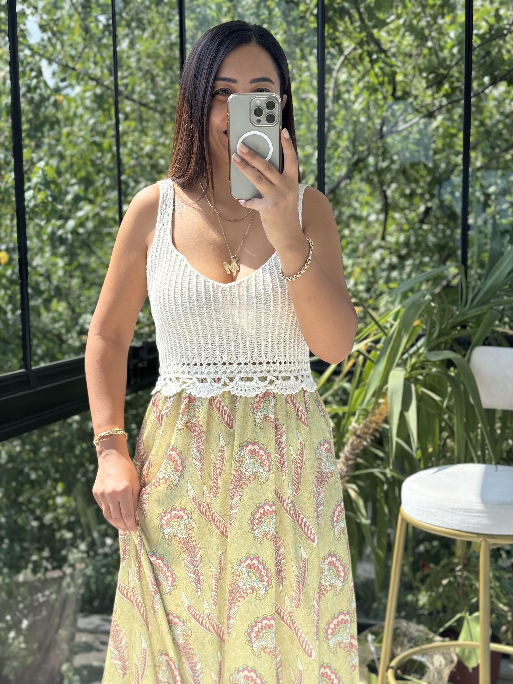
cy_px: 342
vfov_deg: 39.7
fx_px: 948
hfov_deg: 30.3
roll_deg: +0.5
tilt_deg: -20.0
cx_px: 256
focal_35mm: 48
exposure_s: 1/451
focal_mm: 6.76
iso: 64
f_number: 1.78
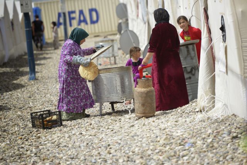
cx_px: 124
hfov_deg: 11.7
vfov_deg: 7.9
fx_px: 1201
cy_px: 82
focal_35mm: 175
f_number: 4
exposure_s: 1/8000
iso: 500
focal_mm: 175
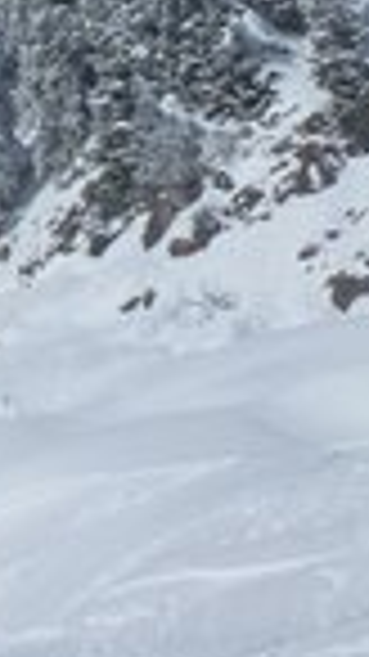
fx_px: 2490
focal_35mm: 143
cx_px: -639
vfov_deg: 14.9
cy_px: 94
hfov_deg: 7.6
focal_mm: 4.3
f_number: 4
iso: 160
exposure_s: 1/2000
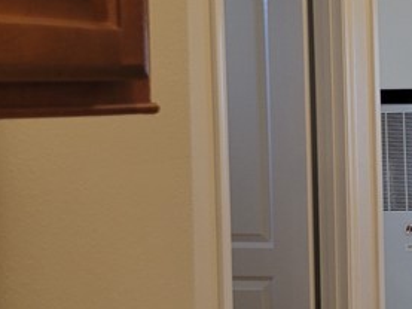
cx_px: 708
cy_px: 132
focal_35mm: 96
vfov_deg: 15.4
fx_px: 1143
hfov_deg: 17.3
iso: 250
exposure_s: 1/40
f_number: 1.8
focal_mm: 5.4
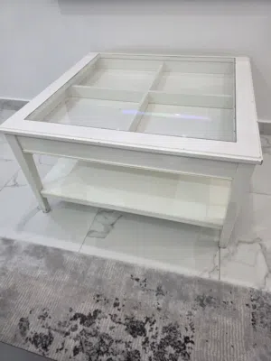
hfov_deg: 58.9
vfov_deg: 73.9
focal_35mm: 23
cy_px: 180
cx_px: 136
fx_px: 240
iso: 125
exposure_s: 1/100
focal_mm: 6.3
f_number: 1.7
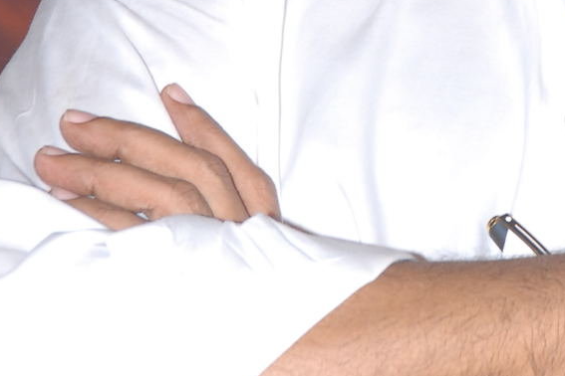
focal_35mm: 636
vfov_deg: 2.2
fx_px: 9981
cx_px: 506
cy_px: -134
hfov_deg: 3.2
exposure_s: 1/125
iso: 500
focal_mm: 150
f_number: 8
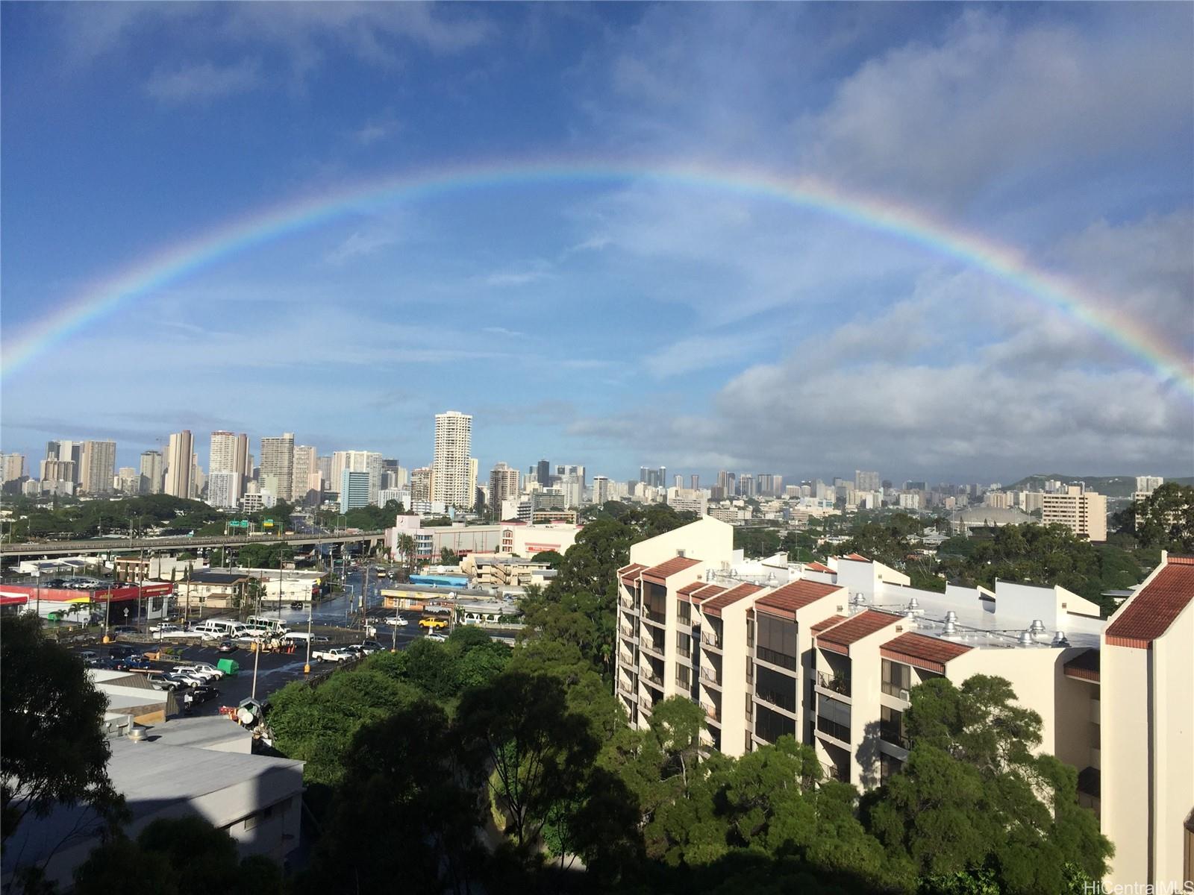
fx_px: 1000
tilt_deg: +1.7
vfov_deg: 48.2
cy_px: 448
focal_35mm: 29
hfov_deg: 61.7
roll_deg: -3.4
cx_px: 597
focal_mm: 4.15
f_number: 2.2
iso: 32
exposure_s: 1/4405
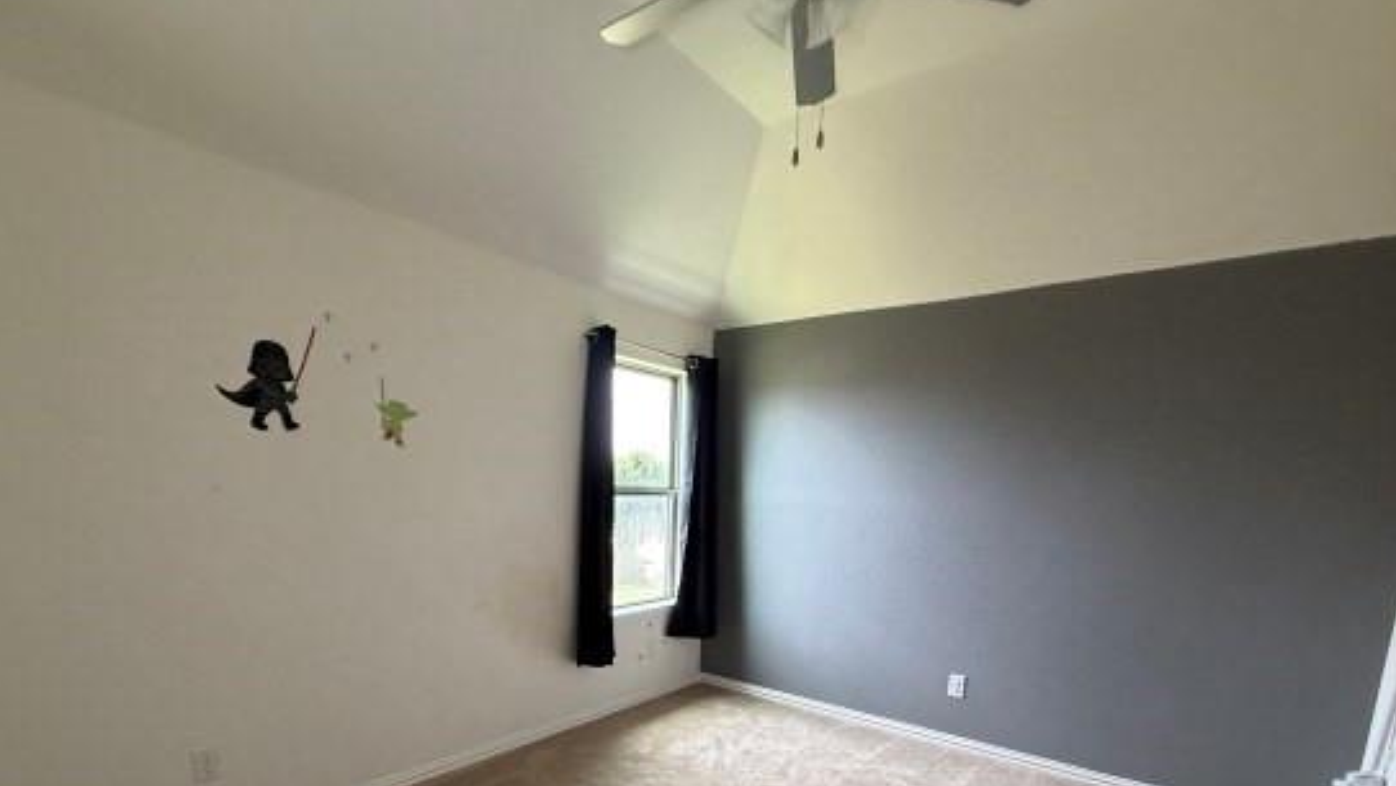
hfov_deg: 92.6
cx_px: 680
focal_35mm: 18
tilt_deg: -6.7
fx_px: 666
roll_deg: +0.7
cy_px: 606
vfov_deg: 57.4
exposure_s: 1/99
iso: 320
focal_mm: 2.22
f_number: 2.2
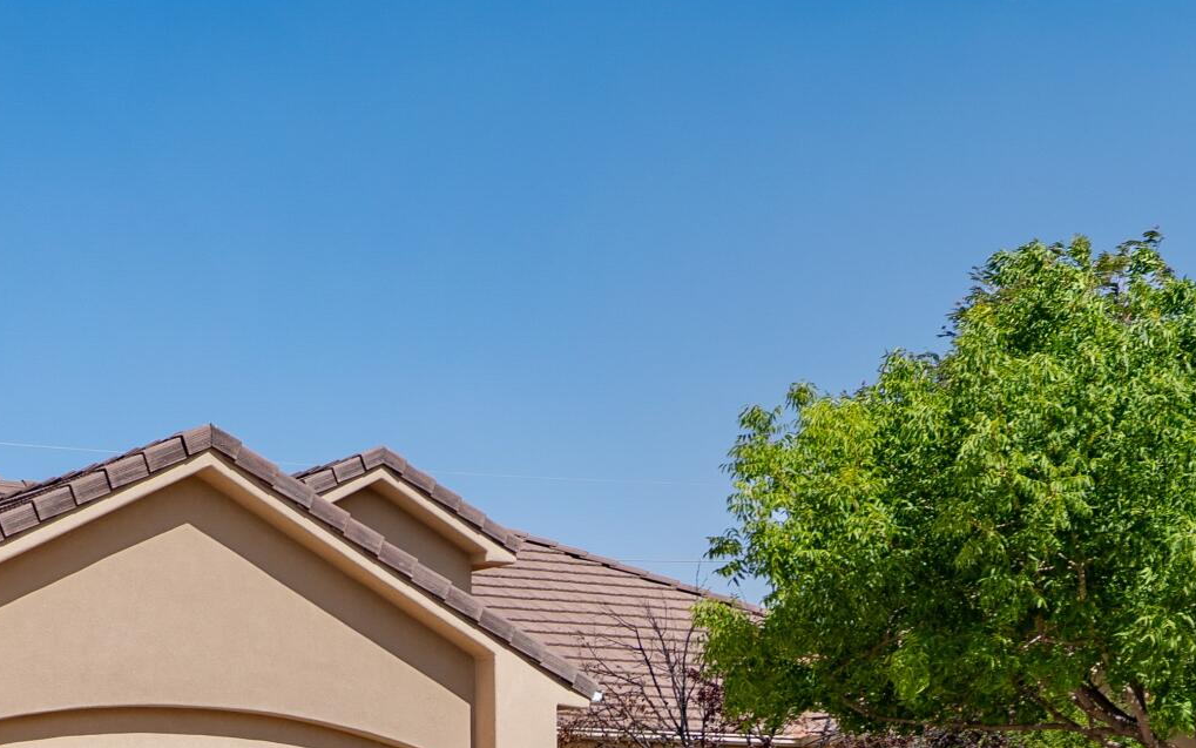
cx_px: 394
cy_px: 975
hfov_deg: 24.5
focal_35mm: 84
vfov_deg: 14.9
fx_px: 2738
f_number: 2.8
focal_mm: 28
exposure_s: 1/4000
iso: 125
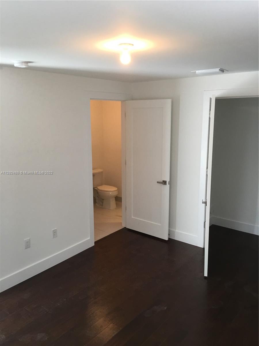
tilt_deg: -7.5
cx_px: 130
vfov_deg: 61.7
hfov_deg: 48.2
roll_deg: +0.3
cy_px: 173
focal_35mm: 29
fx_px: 289
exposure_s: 1/15
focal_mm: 4.15
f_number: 2.2
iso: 32
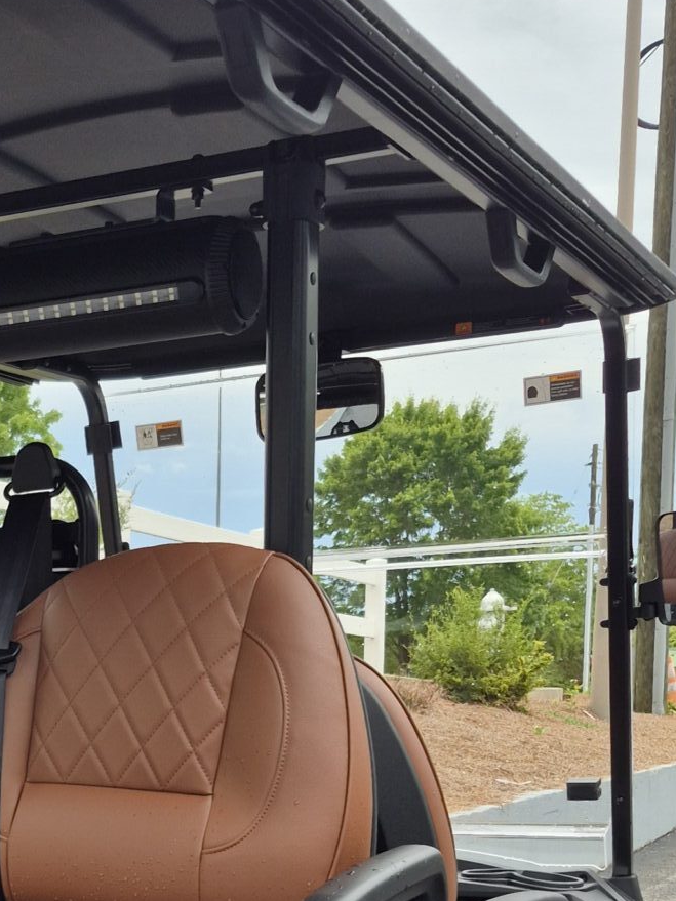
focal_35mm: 67
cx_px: -69
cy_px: 970
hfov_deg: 20.9
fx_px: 1745
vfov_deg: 26.8
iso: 25
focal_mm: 5.4
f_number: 1.8
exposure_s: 1/1560
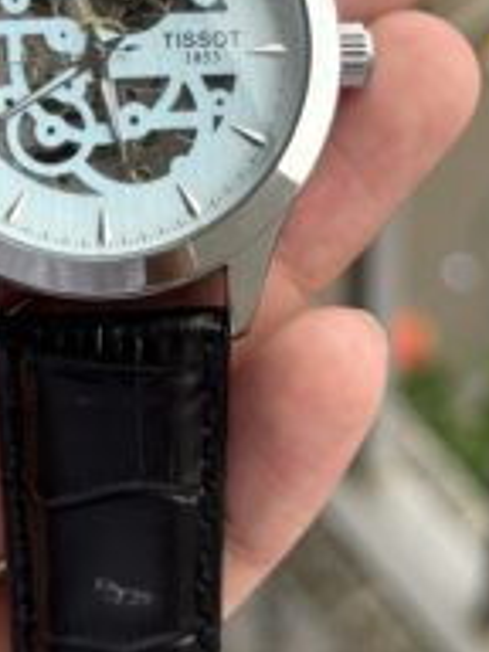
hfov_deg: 14.8
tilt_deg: -59.8
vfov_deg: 19.5
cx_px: 166
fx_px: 1884
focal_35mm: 100
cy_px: 143
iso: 50
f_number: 1.78
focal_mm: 6.76
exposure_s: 1/162
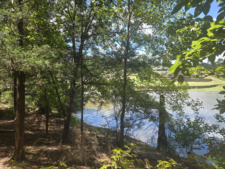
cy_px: 84
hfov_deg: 73.9
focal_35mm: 23
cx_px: 112
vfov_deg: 58.9
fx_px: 149
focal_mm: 5.4
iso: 25
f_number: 1.8
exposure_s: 1/319
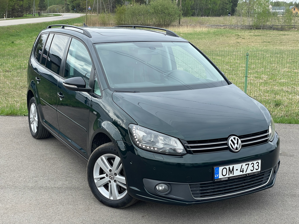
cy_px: 112
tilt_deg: -11.2
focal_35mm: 52
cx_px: 150
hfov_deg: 36.8
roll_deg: +0.1
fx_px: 449
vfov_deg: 28.0
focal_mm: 6
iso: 25
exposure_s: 1/329
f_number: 2
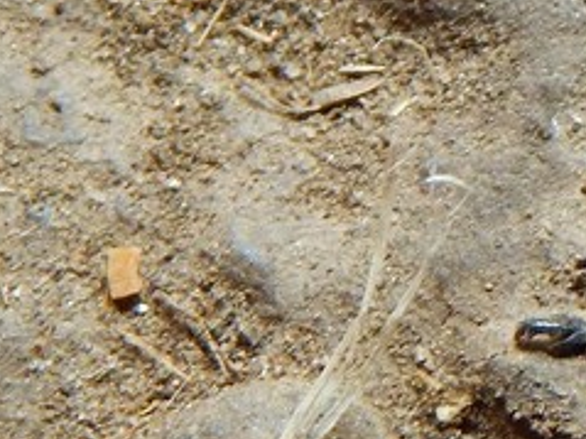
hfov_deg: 7.2
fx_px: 4535
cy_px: 309
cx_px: 1031
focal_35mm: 268
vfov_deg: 5.5
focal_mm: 13.5
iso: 280
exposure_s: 1/30
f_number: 4.2
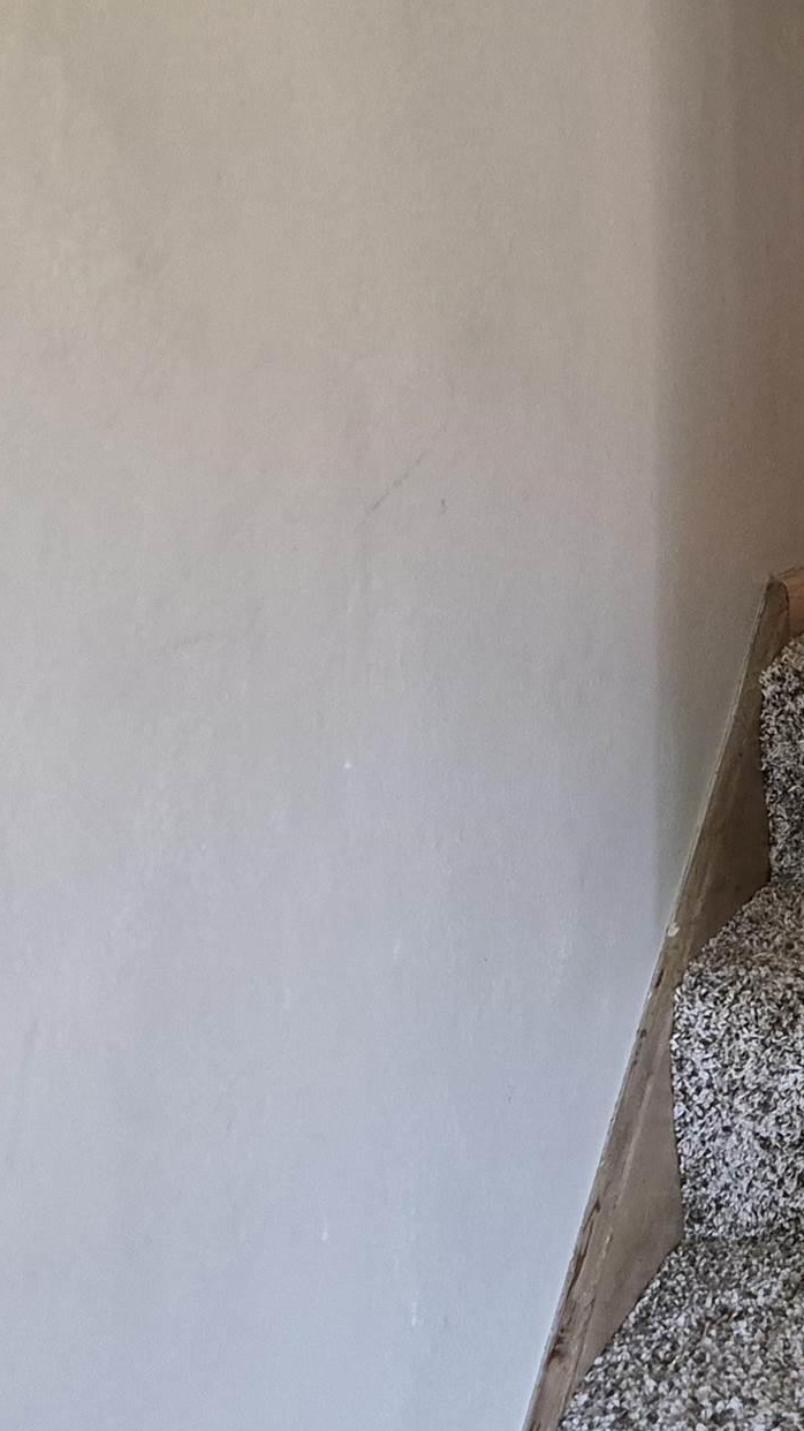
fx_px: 2351
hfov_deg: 16.8
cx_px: 1351
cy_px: 478
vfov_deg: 33.5
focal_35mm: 62
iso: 1250
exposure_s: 1/120
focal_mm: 5.4
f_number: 1.8
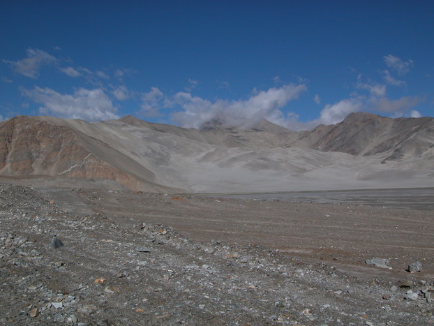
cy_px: 167
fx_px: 452
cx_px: 222
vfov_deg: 39.7
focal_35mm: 36
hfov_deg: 51.3
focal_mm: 8.9
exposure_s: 1/690
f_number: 8
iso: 100
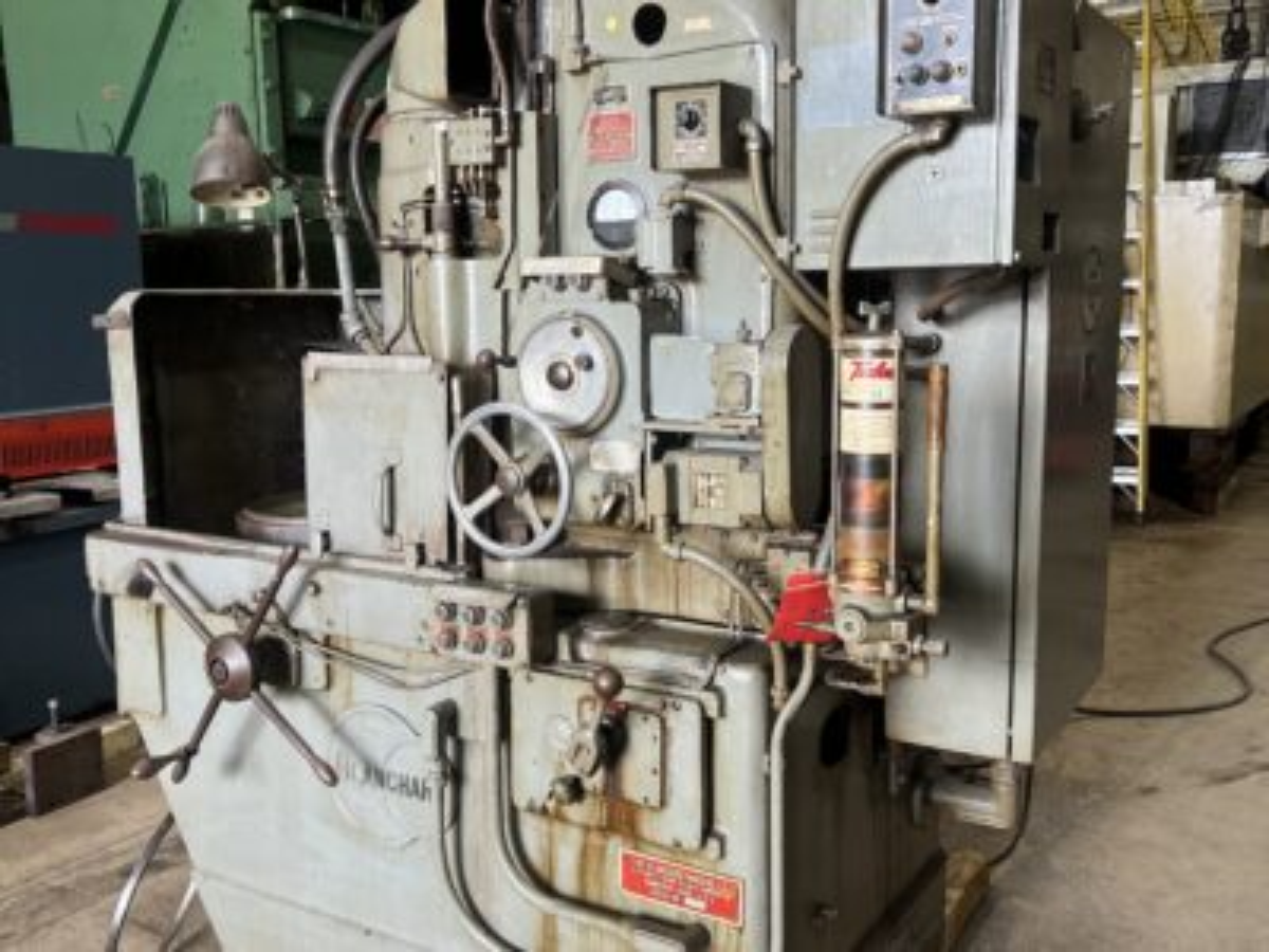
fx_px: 953
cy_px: 476
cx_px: 634
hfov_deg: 67.3
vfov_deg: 53.1
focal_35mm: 26
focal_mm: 5.7
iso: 125
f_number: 1.5
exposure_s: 1/108
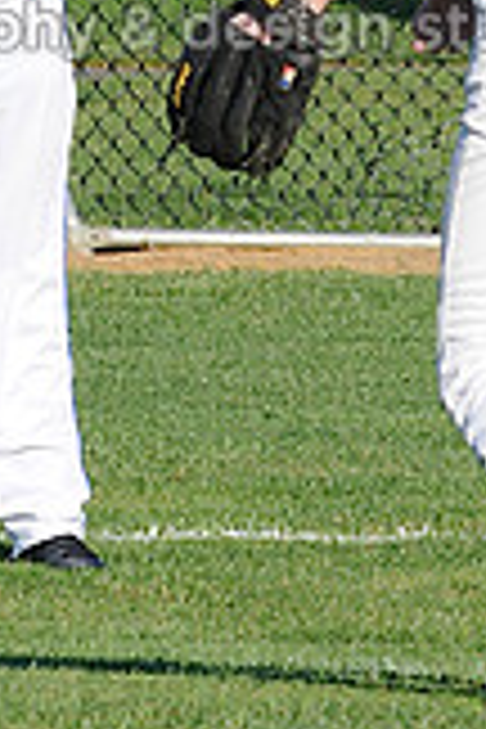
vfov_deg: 1.6
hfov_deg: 1.1
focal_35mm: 1250
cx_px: 133
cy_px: -140
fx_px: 25311
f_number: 11
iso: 200
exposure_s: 1/250
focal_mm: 300
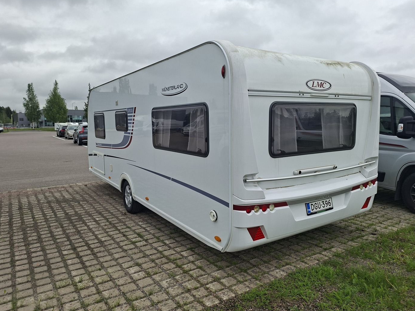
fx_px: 288
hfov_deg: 71.6
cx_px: 210
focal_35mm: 24
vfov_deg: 56.8
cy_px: 154
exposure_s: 1/772
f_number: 1.8
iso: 50
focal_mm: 5.54
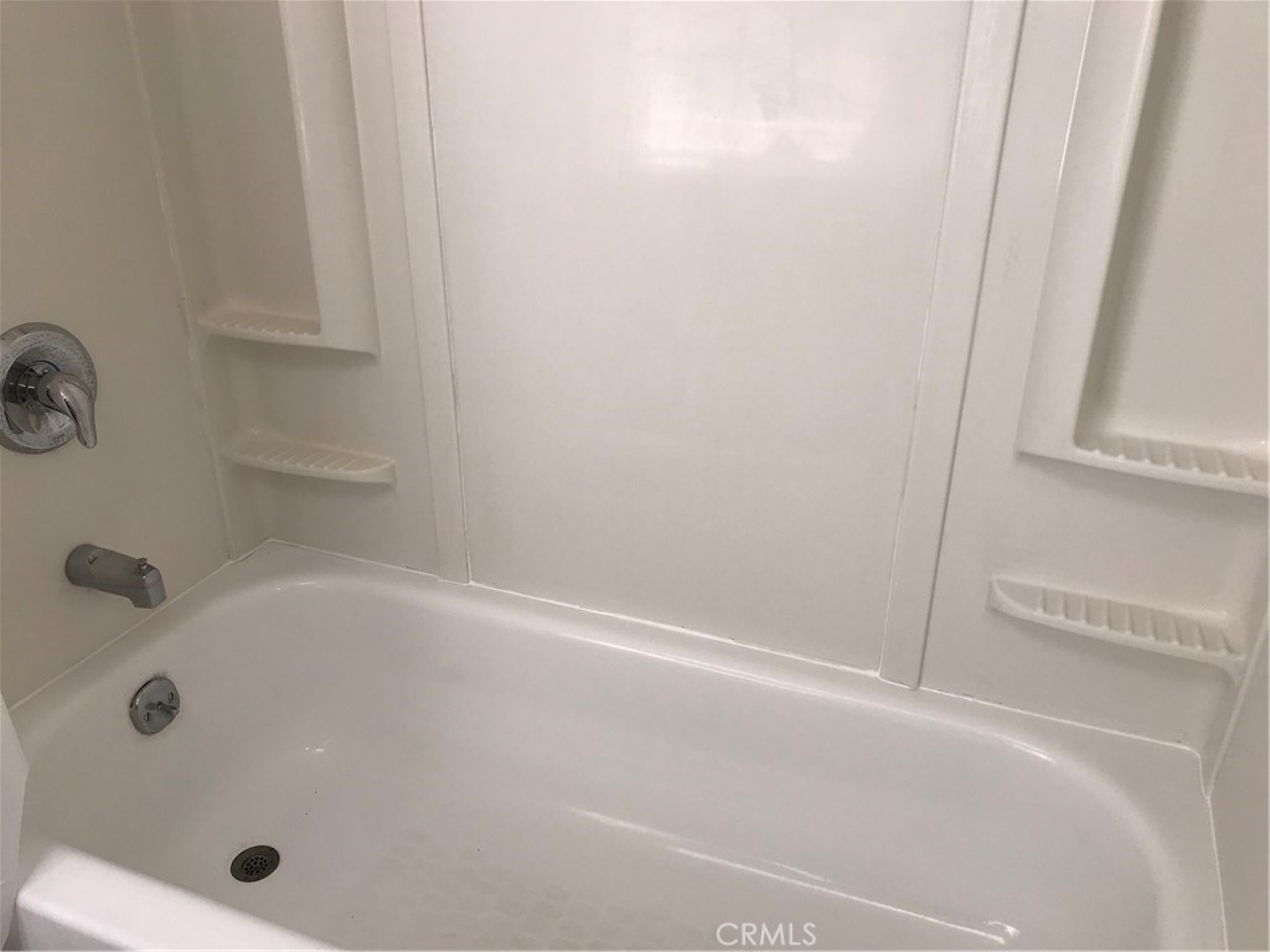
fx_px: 1027
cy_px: 476
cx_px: 635
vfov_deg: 49.7
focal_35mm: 28
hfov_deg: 63.4
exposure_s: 1/222
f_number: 1.8
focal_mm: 3.99
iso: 20
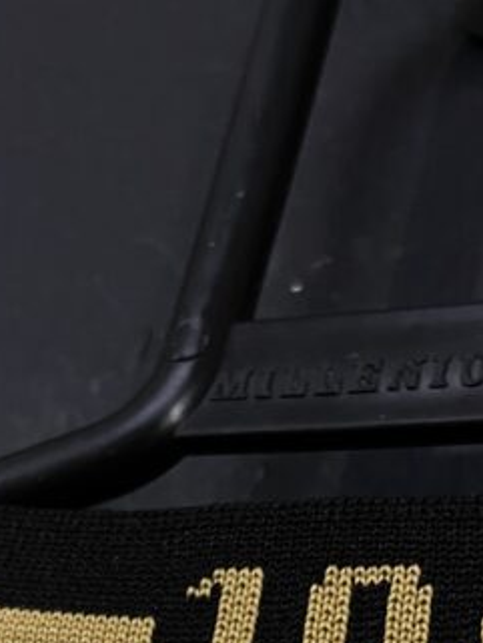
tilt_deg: +16.9
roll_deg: -13.2
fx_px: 1543
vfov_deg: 20.3
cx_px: 263
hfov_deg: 17.8
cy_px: 959
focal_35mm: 83
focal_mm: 4.25
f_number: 1.8
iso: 250
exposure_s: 1/60
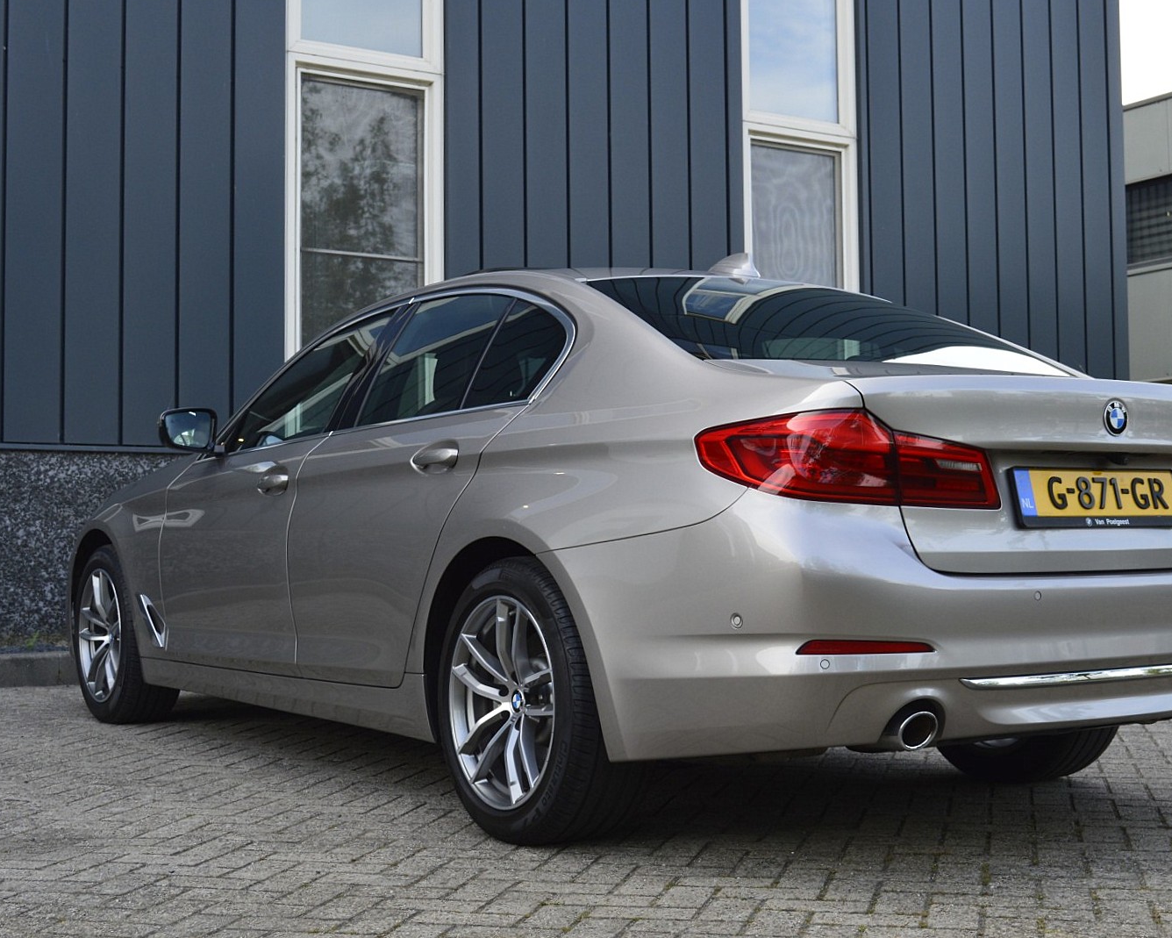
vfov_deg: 30.5
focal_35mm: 50
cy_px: 471
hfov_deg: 37.6
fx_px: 1720
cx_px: 662
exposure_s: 1/200
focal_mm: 29
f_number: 10
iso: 400
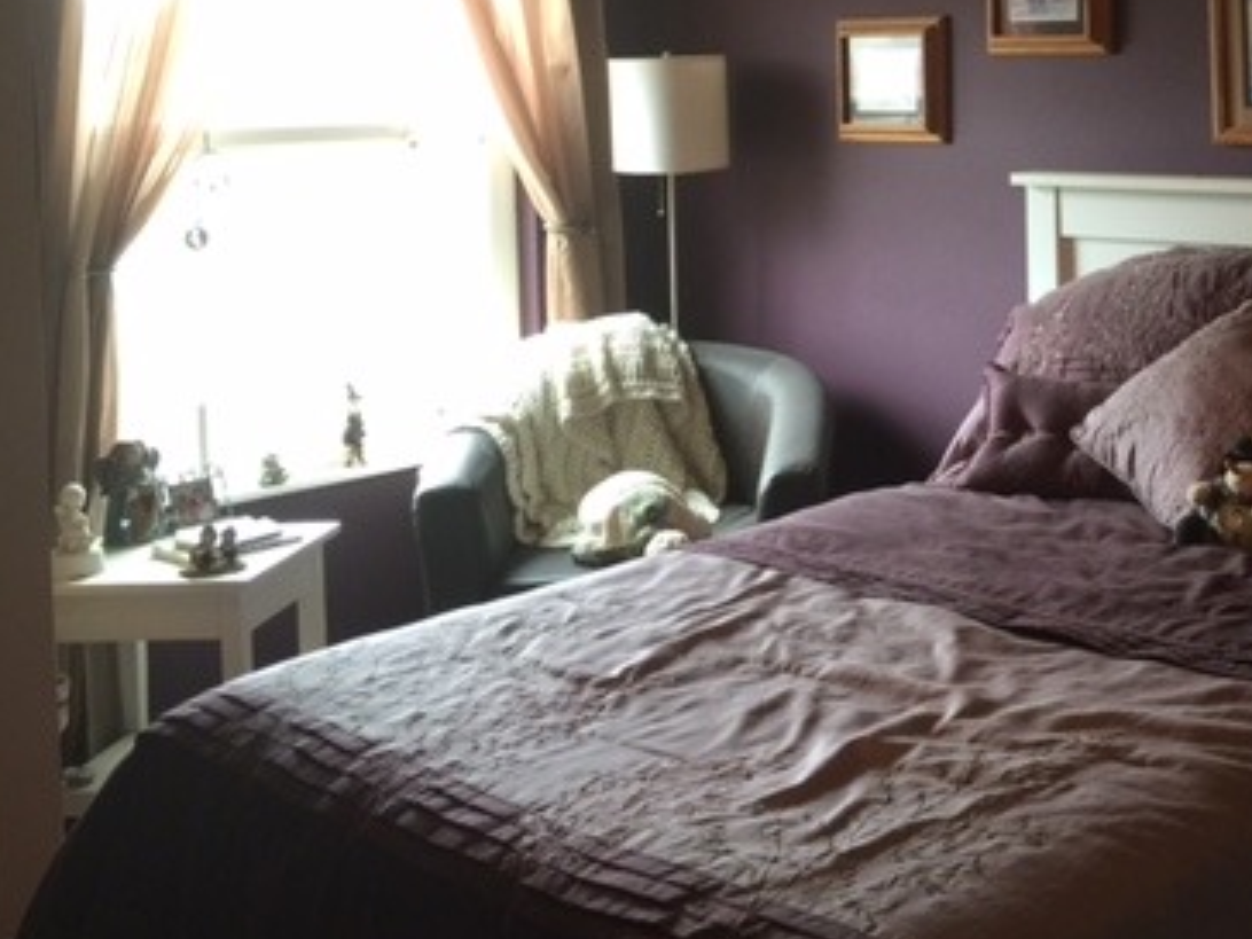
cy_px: 144
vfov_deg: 27.8
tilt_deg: -2.1
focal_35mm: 51
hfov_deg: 35.6
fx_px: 1845
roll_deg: +0.2
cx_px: 1083
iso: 40
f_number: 2.2
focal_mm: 4.15
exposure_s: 1/15
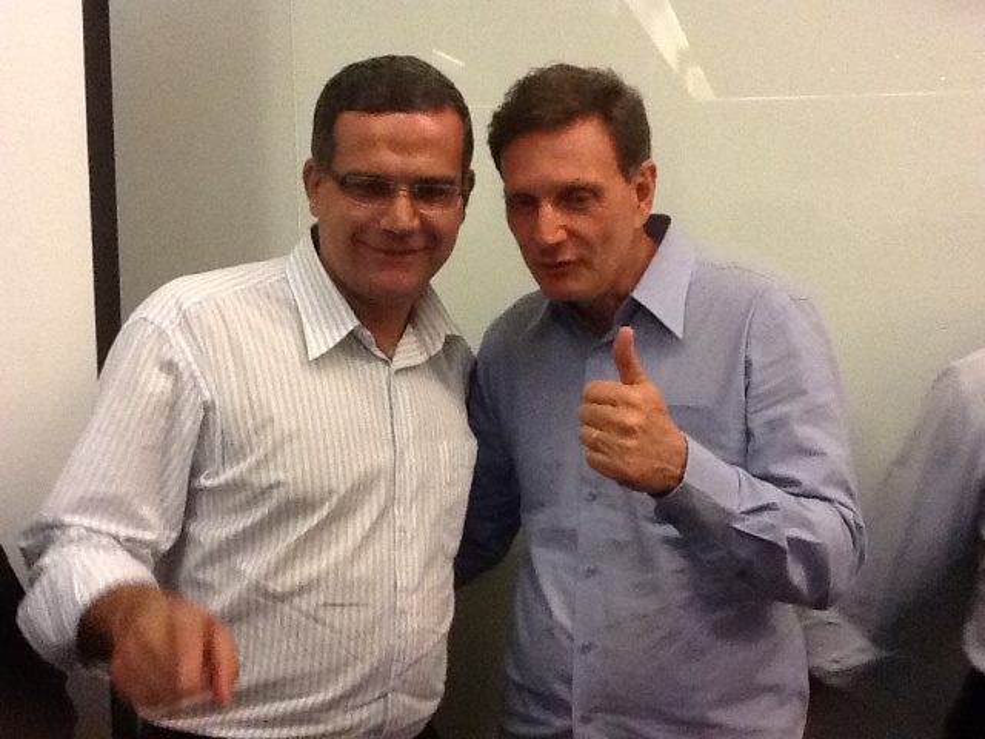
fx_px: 911
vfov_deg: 44.2
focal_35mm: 32
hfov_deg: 56.8
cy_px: 370
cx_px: 492
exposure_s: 1/30
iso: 400
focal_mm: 2.03
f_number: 2.4
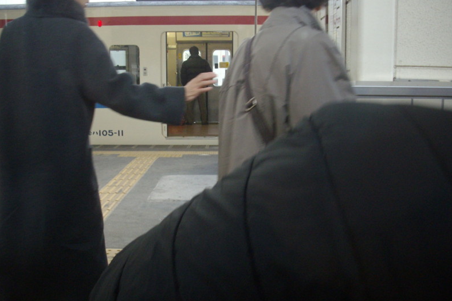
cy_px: 141
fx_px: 490
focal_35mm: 39
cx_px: 227
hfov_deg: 49.6
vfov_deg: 34.2
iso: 160
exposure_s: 1/60
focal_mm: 6.2
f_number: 2.8
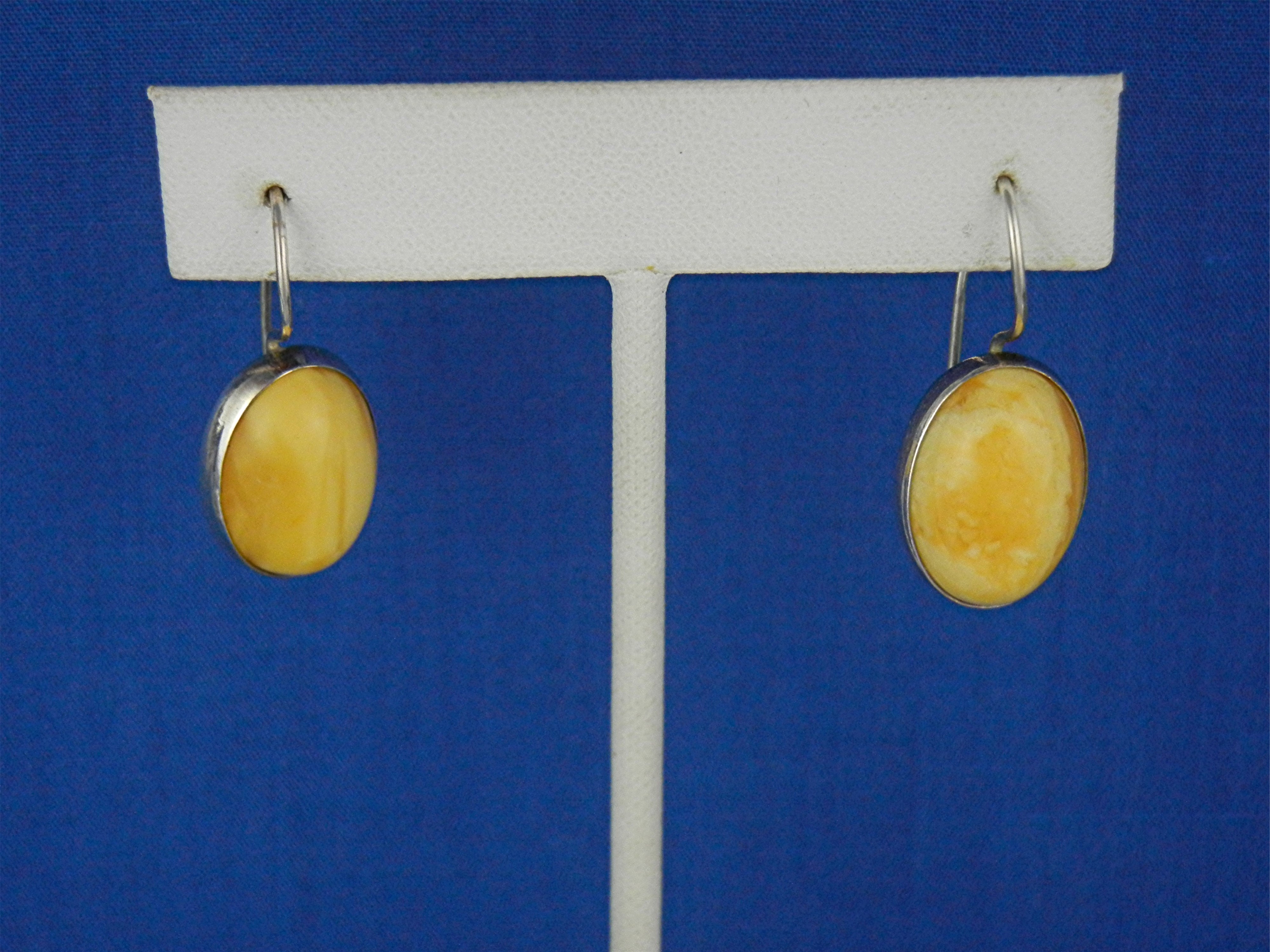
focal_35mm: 102
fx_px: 3742
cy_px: 476
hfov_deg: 19.3
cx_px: 635
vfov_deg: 14.5
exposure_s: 1/36.3
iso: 640
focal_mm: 18.3
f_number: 4.5
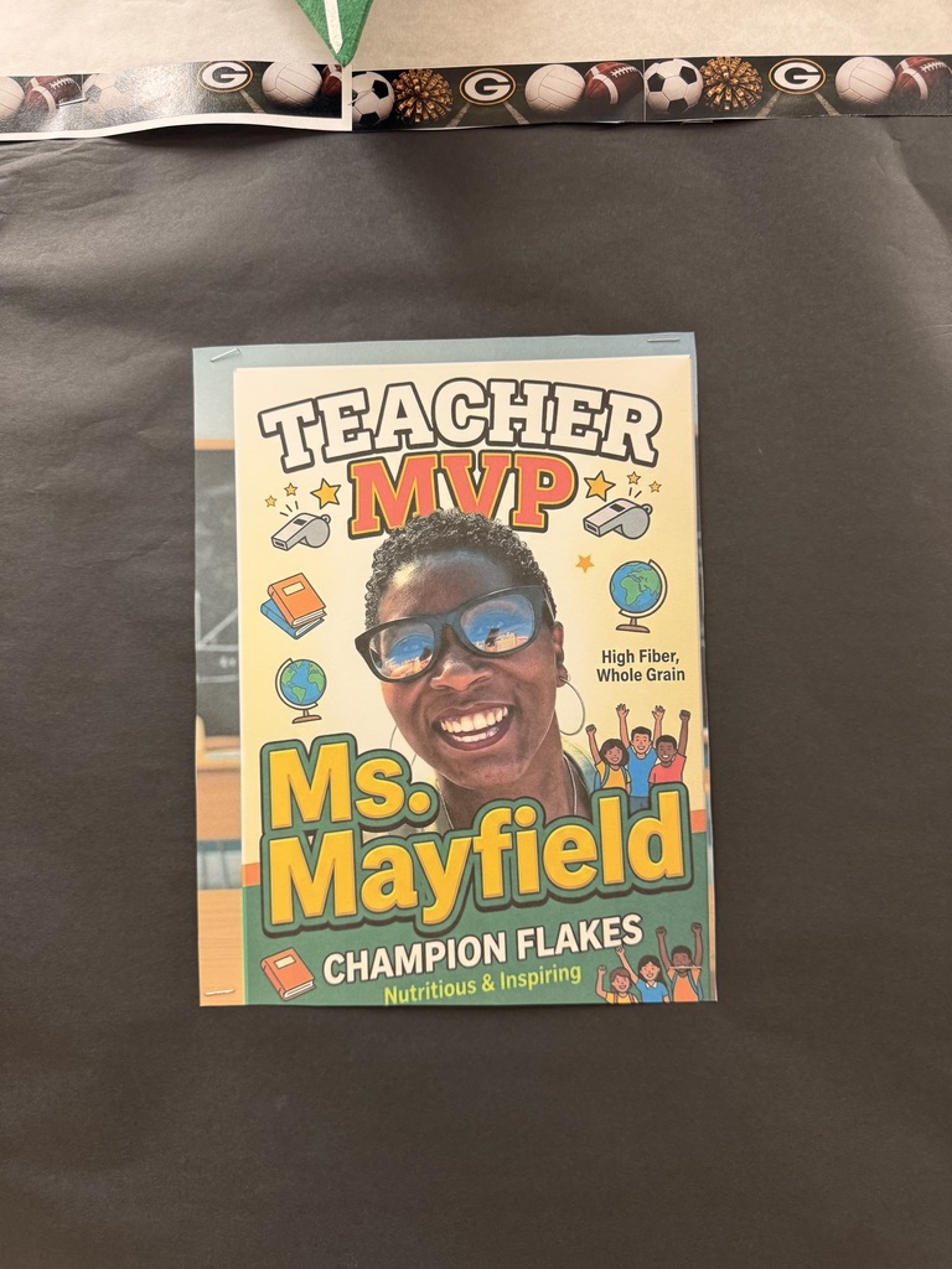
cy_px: 634
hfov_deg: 56.8
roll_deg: +1.0
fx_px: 880
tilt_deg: +2.4
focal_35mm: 24
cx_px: 476
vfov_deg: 71.6
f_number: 1.78
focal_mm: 6.76
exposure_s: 1/60
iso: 160
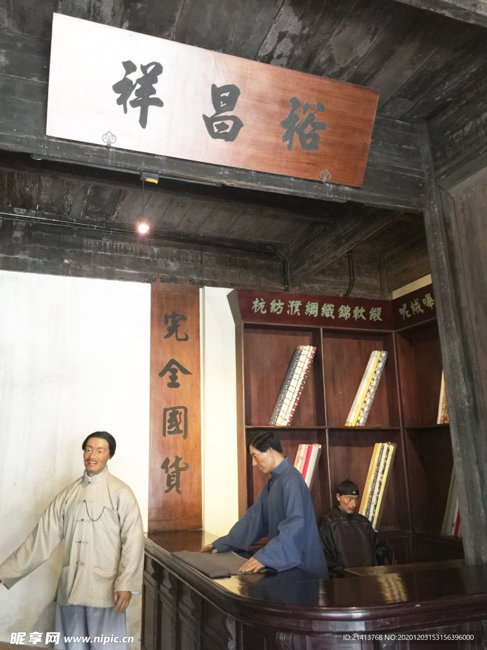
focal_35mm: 29
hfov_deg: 48.2
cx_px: 244
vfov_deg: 61.7
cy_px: 325
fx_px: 544
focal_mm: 4.15
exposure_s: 1/10
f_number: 2.2
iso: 100
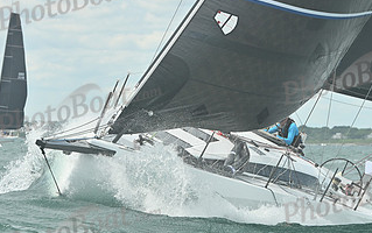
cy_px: 152
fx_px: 2537
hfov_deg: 8.4
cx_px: 223
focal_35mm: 250
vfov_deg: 5.3
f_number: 7.1
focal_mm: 135
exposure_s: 1/1250
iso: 250
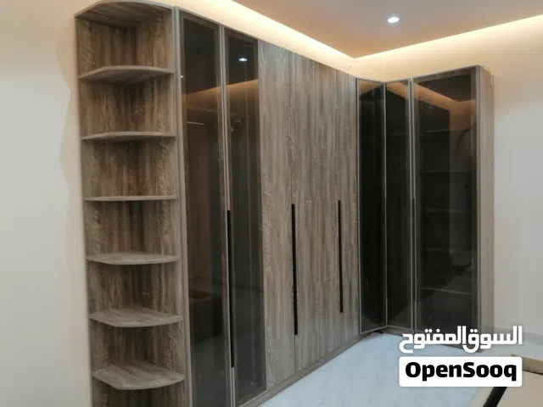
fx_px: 408
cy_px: 204
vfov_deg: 53.1
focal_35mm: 26
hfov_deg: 67.3
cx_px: 272
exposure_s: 1/120
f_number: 1.8
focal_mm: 3.95
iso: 200
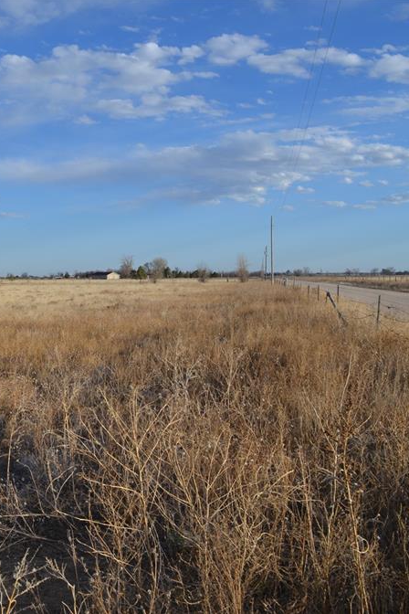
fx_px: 699
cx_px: -29
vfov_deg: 47.4
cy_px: 306
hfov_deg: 29.7
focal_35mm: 41
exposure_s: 1/250
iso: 110
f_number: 8
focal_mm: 18
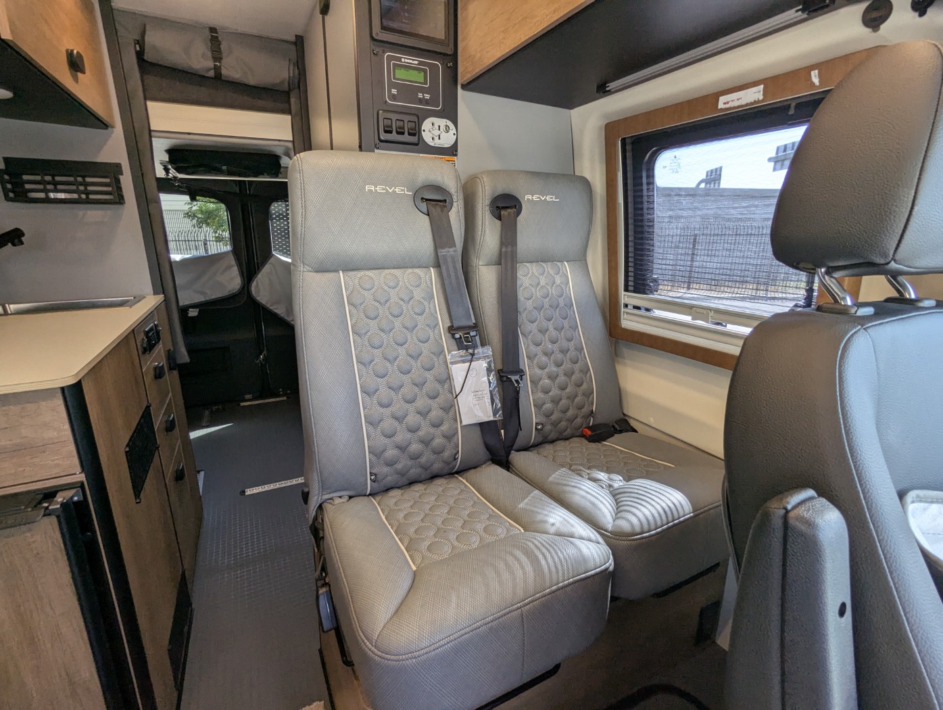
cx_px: 472
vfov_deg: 78.2
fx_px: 436
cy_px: 355
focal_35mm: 16
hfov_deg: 94.4
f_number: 2.2
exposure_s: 1/161
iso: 142
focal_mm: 2.35
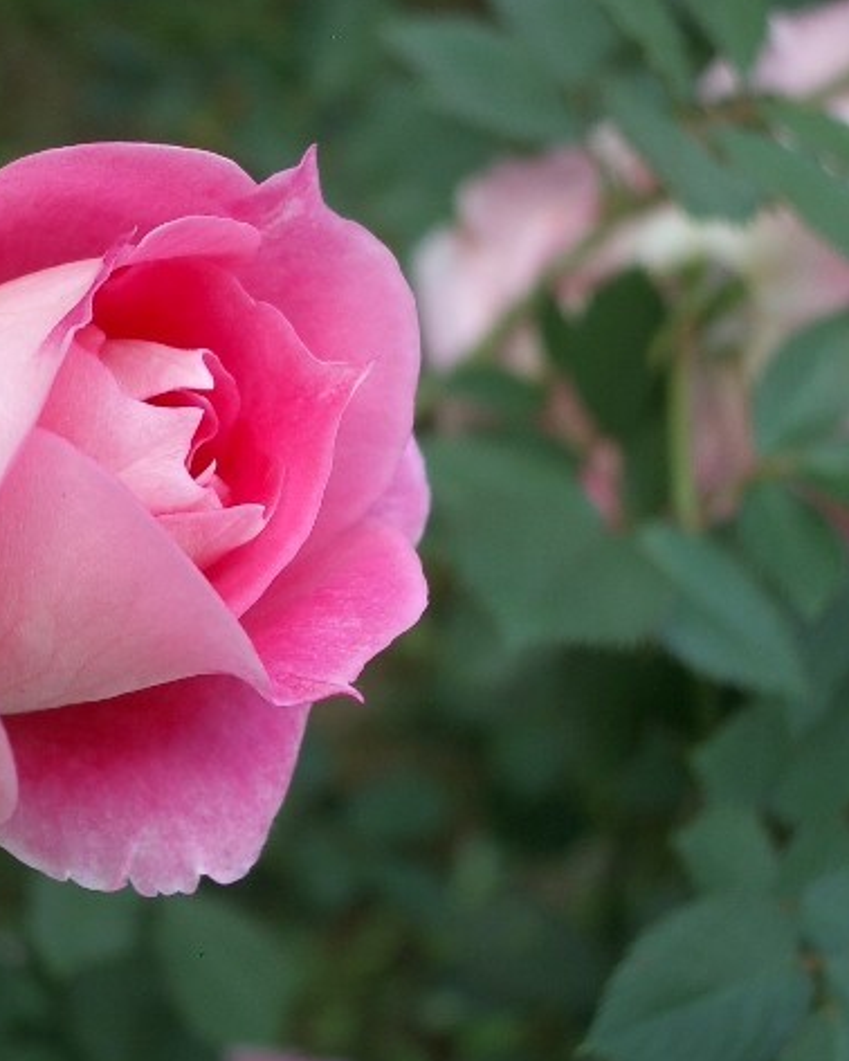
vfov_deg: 23.3
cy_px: 528
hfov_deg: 18.5
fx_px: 2574
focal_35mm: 82
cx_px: 133
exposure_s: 1/100
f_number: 3.5
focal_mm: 10.2
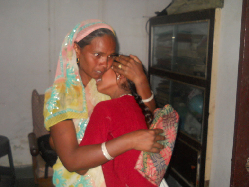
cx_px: 124
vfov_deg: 35.1
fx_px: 295
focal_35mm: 41
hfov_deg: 45.8
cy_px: 94
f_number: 5.5
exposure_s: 1/30
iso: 320
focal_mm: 6.72
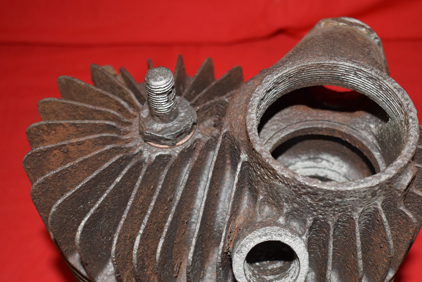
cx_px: 234
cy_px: 205
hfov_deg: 39.0
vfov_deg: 26.3
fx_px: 596
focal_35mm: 51
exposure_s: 1/160
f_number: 5
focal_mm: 21
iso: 640
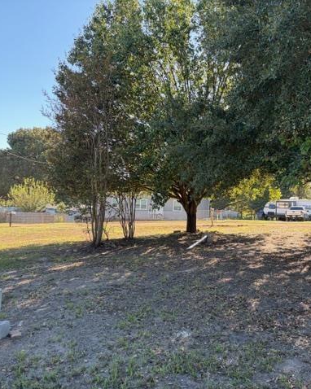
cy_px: 194
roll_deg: -3.5
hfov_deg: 42.5
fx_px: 391
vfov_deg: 52.9
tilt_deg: +1.2
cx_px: 217
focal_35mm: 34
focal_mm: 5.96
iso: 64
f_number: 1.6
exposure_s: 1/435
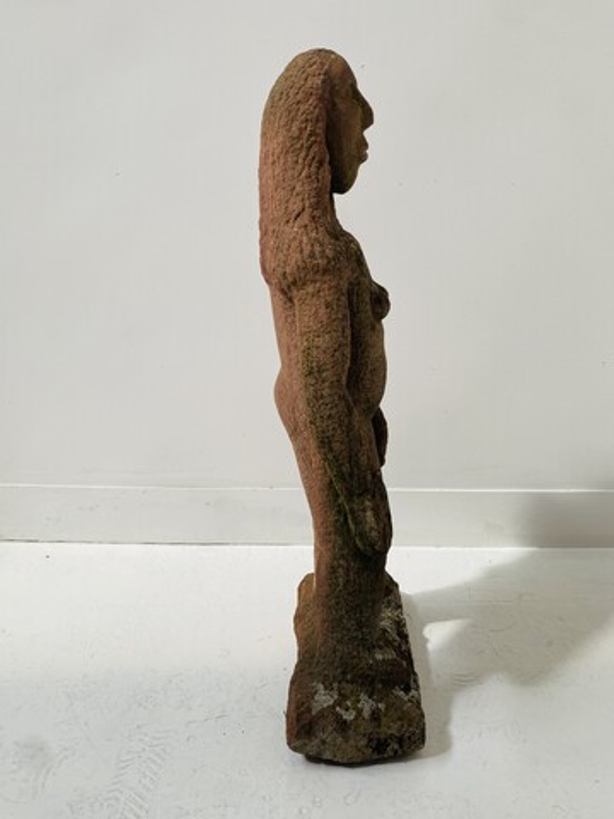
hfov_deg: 53.1
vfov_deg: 67.3
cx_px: 307
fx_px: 615
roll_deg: +1.8
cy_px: 410
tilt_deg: -14.9
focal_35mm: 26
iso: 64
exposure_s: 1/121
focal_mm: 4.25
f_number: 1.8
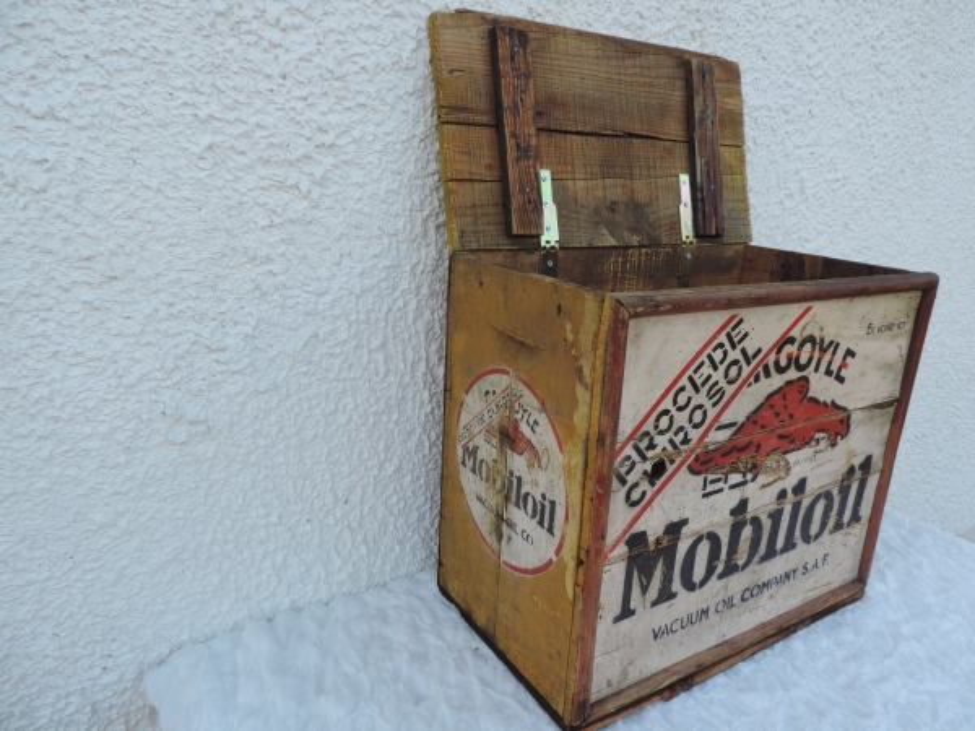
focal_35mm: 24
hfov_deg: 71.6
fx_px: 676
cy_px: 366
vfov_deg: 56.8
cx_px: 488
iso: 80
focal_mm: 4.3
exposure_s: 1/160
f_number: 3
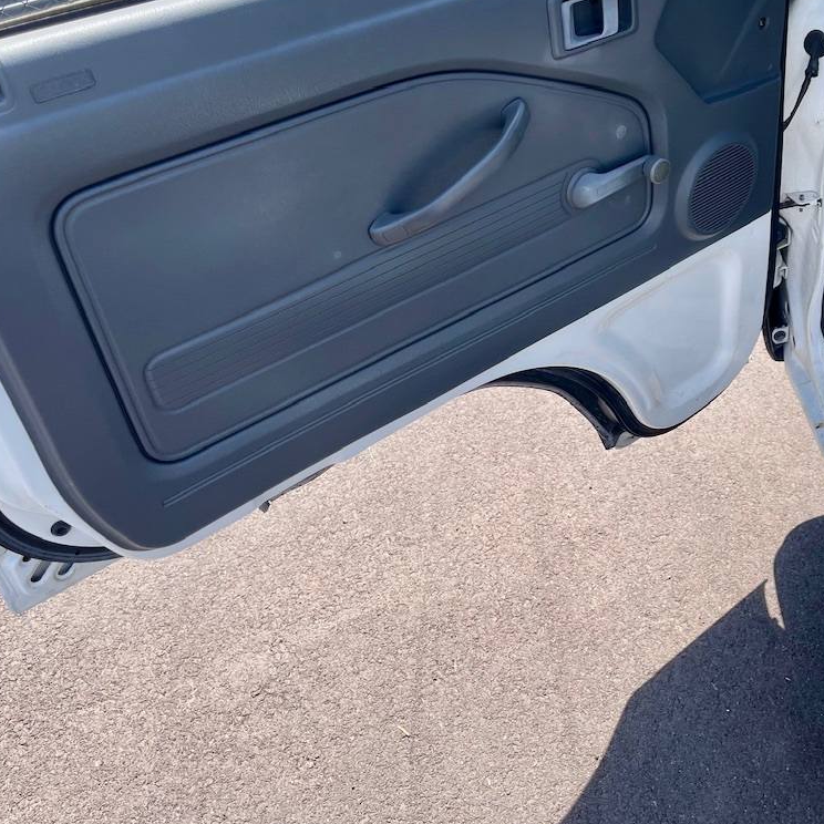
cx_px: 642
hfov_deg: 42.2
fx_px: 1023
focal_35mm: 38
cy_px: 309
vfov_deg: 43.5
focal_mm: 5.1
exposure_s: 1/916
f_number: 1.6
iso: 32
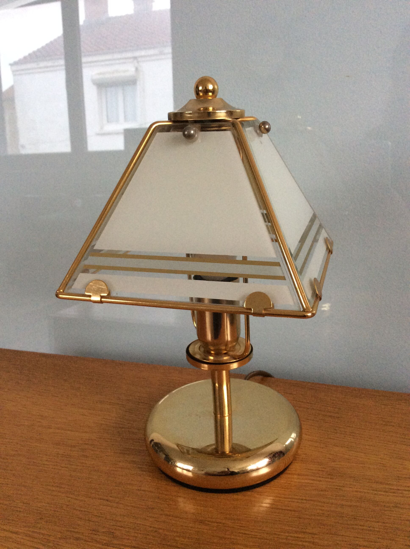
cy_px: 274
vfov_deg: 56.9
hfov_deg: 44.1
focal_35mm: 32
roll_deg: +3.3
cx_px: 205
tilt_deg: -16.5
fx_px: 507
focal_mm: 3.3
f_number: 2.4
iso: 160
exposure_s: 1/25
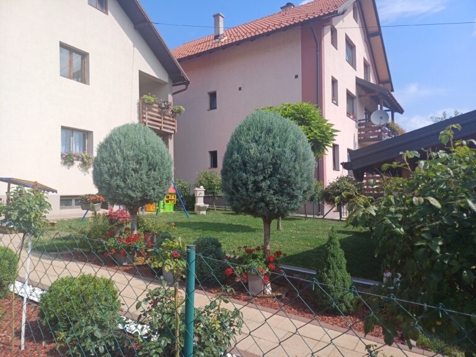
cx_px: 238
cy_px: 178
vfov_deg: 54.9
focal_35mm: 25
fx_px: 344
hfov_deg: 69.4
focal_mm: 4.65
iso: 50
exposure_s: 1/962
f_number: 1.8
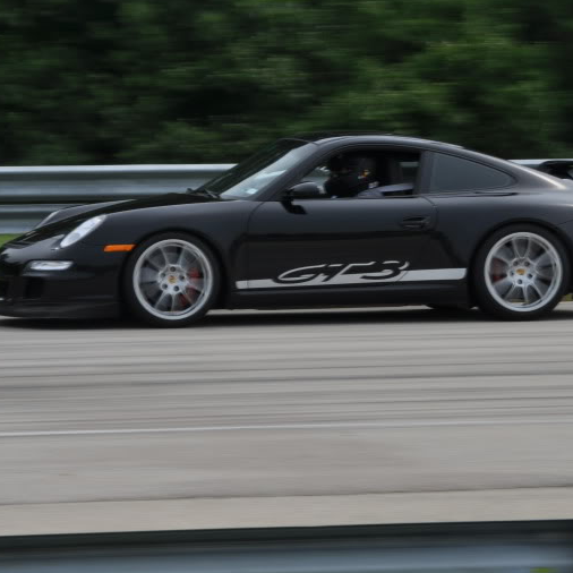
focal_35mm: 237
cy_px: 254
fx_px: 4438
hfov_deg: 7.4
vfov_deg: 7.4
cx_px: 240
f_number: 16
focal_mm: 92
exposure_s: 1/200
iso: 200
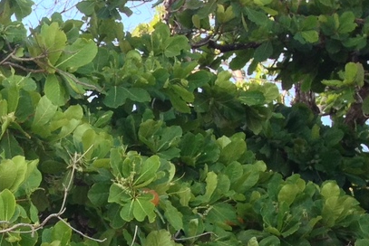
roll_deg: -0.2
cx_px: -247
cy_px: 483
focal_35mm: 143
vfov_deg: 9.1
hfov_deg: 13.2
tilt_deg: +3.7
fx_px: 1467
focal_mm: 4.28
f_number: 2.4
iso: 50
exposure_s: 1/172
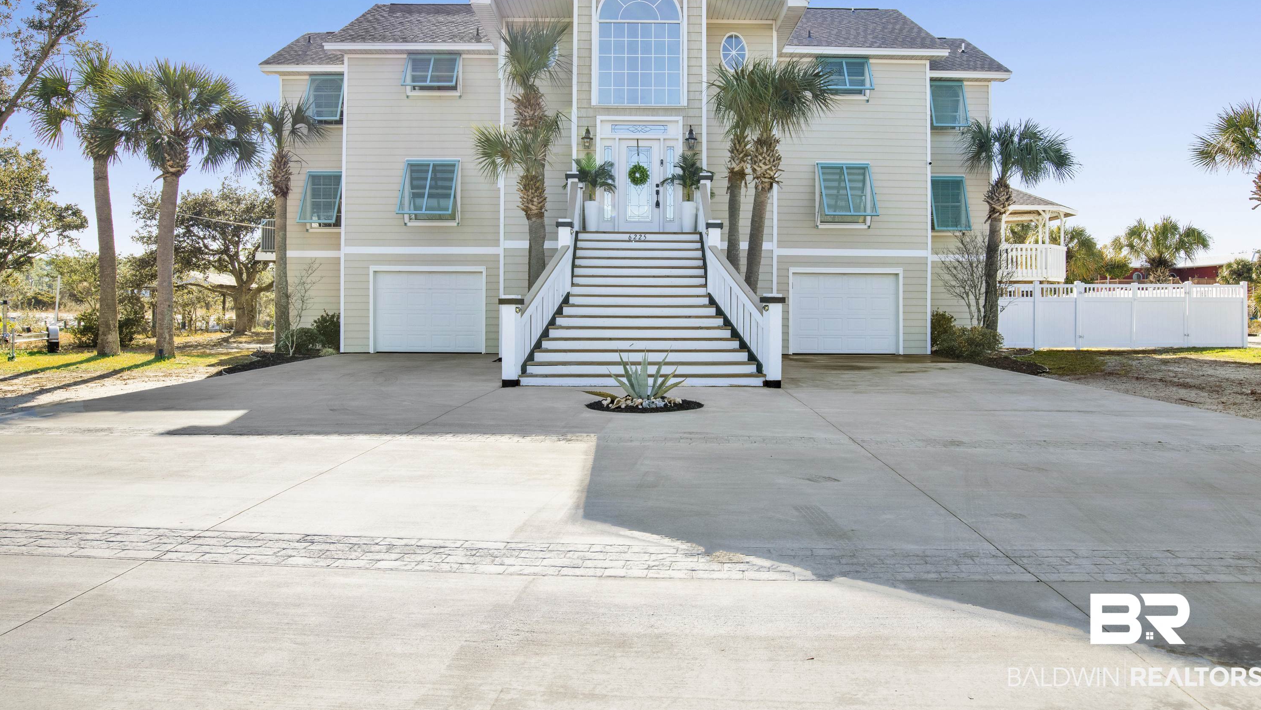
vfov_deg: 44.3
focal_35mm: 26
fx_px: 869
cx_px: 650
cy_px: 300
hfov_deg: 71.9
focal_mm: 24
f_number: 11
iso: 200
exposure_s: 1/200
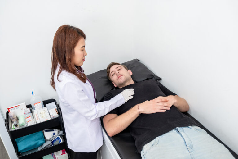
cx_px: 119
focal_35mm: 32
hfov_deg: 58.7
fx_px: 212
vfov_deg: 41.1
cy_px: 80
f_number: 2.8
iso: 800
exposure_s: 1/125
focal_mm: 21.3
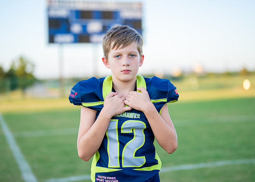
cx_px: 129
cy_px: 87
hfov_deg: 31.3
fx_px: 455
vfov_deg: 22.6
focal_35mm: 63
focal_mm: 50
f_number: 1.2
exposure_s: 1/1600
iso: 160
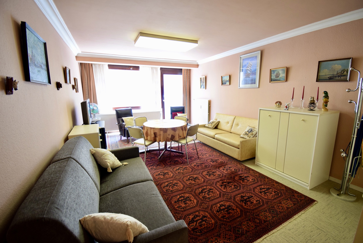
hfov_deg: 100.3
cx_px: 182
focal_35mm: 15
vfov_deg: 77.4
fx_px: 151
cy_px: 122
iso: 800
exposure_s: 1/20
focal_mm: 10
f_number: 4.5
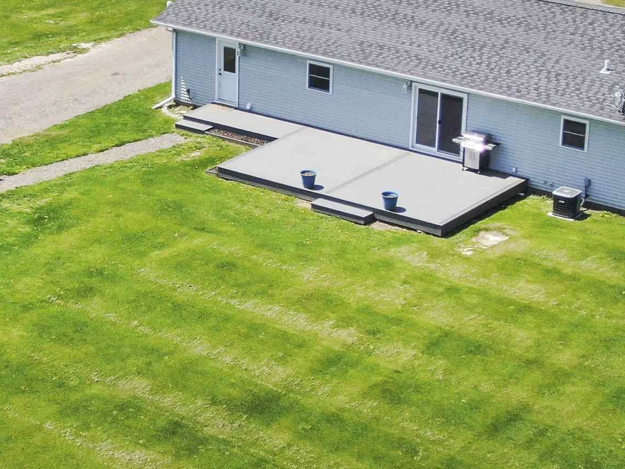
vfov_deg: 14.2
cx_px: 125
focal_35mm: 104
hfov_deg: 18.7
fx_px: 1878
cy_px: 202
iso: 200
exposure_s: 1/1250
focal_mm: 6.77
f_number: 3.4
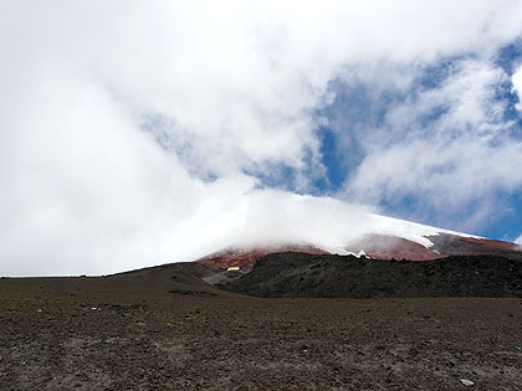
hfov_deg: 60.0
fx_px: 452
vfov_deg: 46.8
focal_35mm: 30
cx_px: 270
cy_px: 206
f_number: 8
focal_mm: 4.6
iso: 100
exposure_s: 1/500
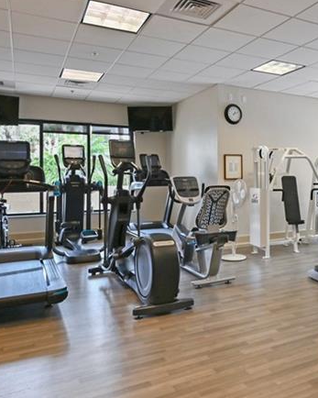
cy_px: 189
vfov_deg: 57.2
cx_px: 239
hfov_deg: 45.4
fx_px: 365
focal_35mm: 31
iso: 250
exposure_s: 1/40
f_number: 8
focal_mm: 14
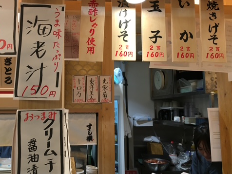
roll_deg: -0.4
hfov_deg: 47.5
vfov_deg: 36.8
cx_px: 90
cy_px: 77
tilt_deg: +7.1
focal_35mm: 39
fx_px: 261
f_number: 2.2
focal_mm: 4.15
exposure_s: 1/30
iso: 25
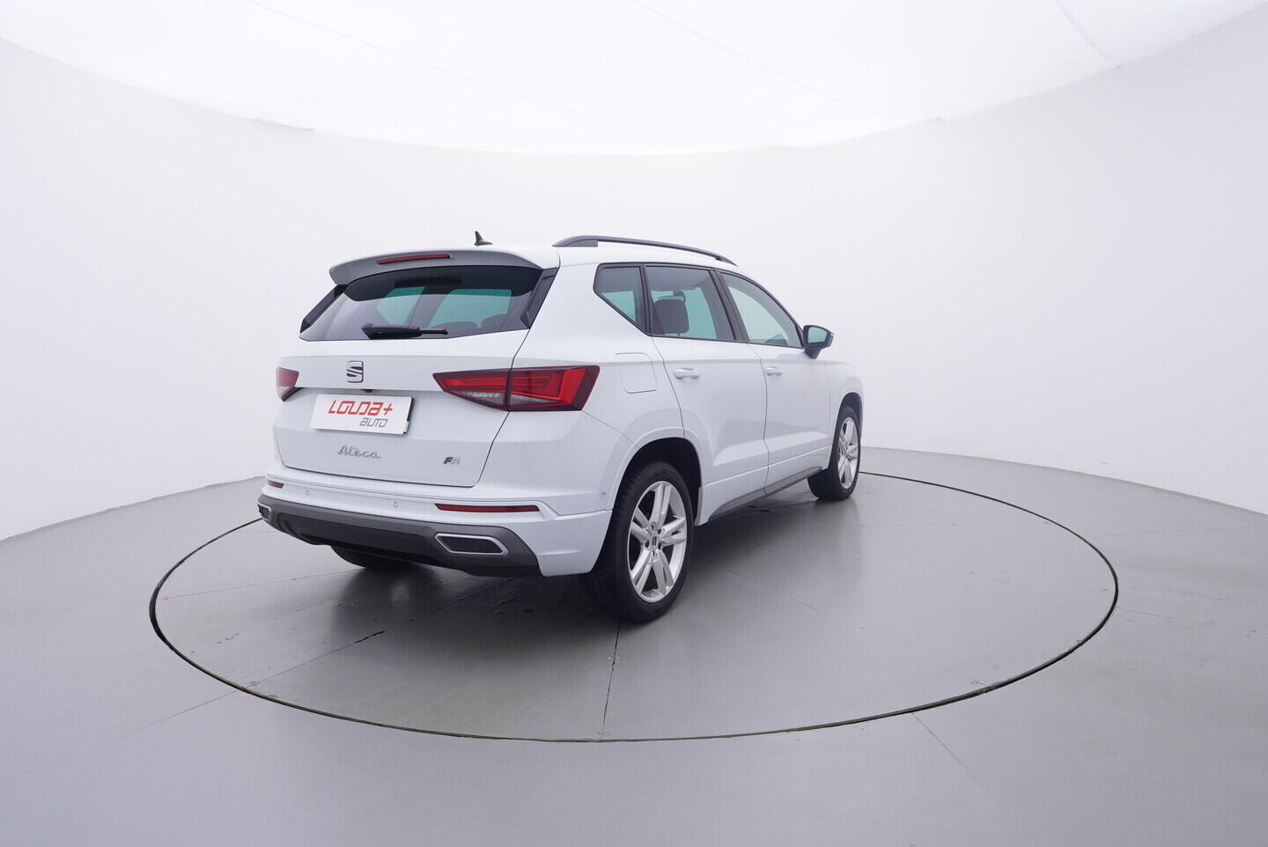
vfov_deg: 56.2
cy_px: 424
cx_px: 634
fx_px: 793
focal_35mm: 22
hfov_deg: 77.3
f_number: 5
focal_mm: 15
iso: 200
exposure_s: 1/80
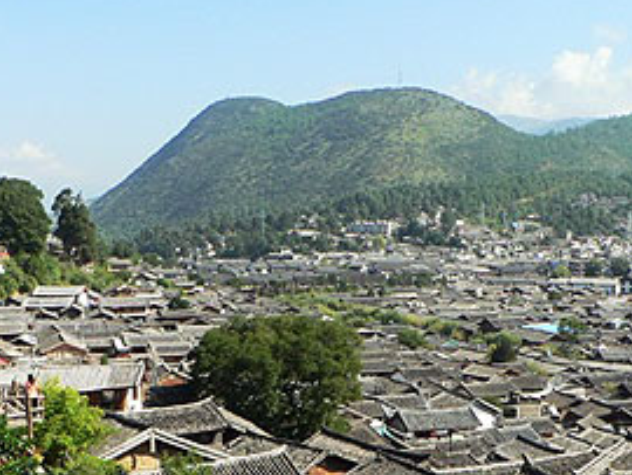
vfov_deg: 24.1
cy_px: 384
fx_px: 1096
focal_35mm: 60
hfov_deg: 32.1
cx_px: 367
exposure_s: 1/400
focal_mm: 6
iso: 80
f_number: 4.5
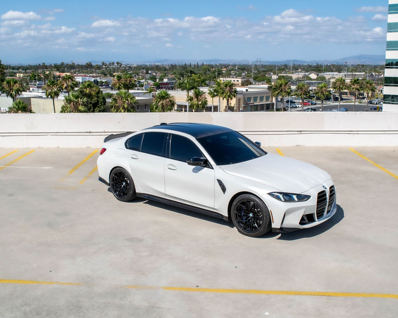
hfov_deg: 47.9
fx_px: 448
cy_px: 156
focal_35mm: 38
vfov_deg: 39.1
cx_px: 203
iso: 320
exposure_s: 1/2000
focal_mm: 22
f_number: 8
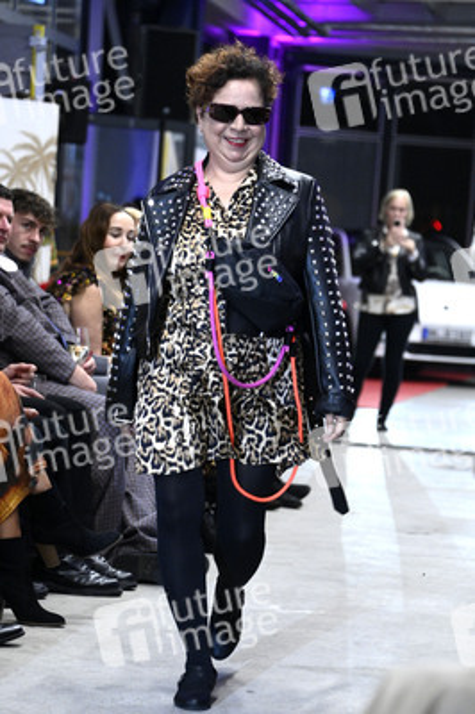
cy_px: 357
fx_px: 2875
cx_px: 238
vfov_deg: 14.2
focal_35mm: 145
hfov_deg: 9.4
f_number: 5.6
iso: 10000
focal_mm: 145
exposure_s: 1/160
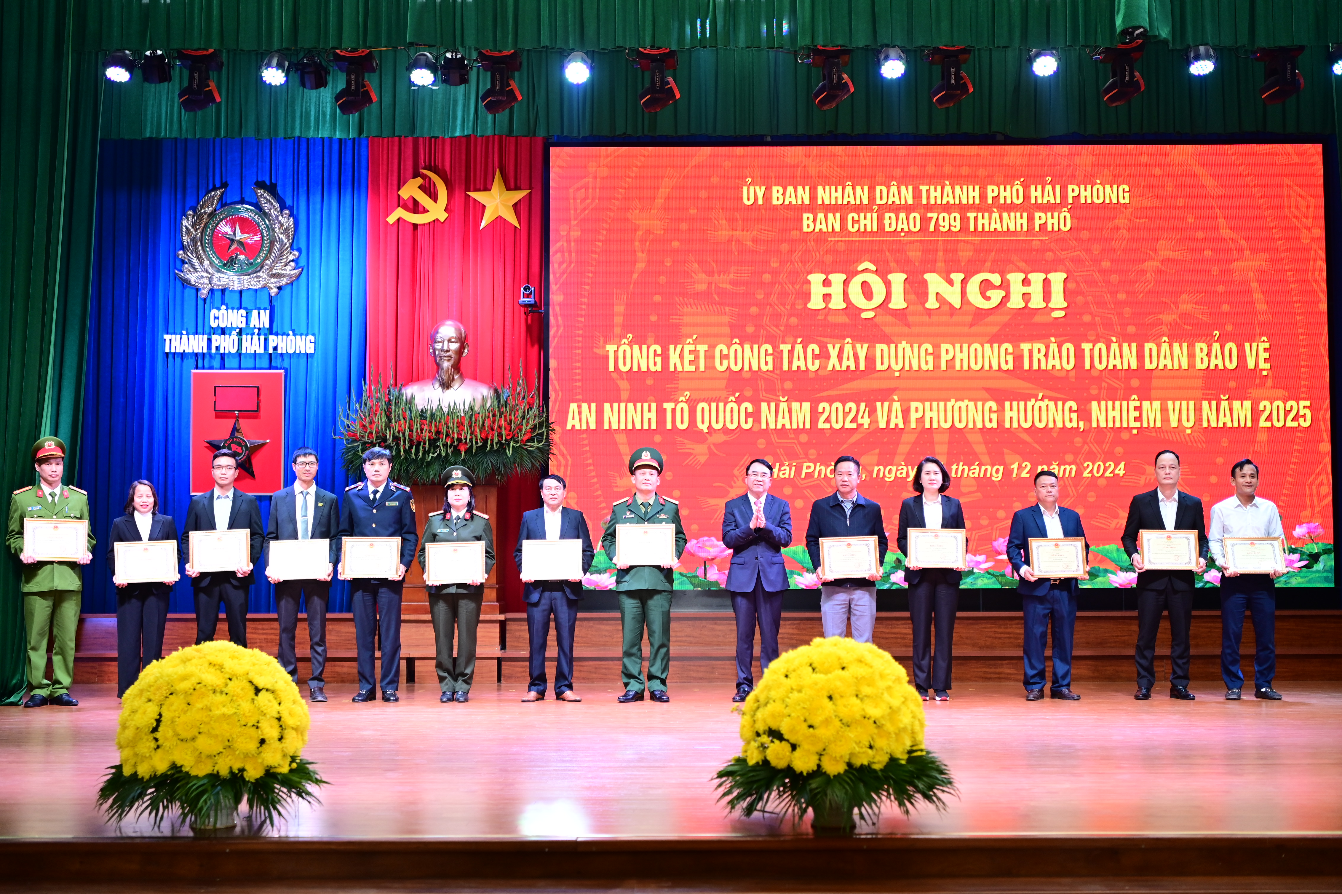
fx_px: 1789
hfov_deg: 41.1
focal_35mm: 48
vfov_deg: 28.1
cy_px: 447
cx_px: 671
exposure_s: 1/200
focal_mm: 48
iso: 1000
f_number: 2.8
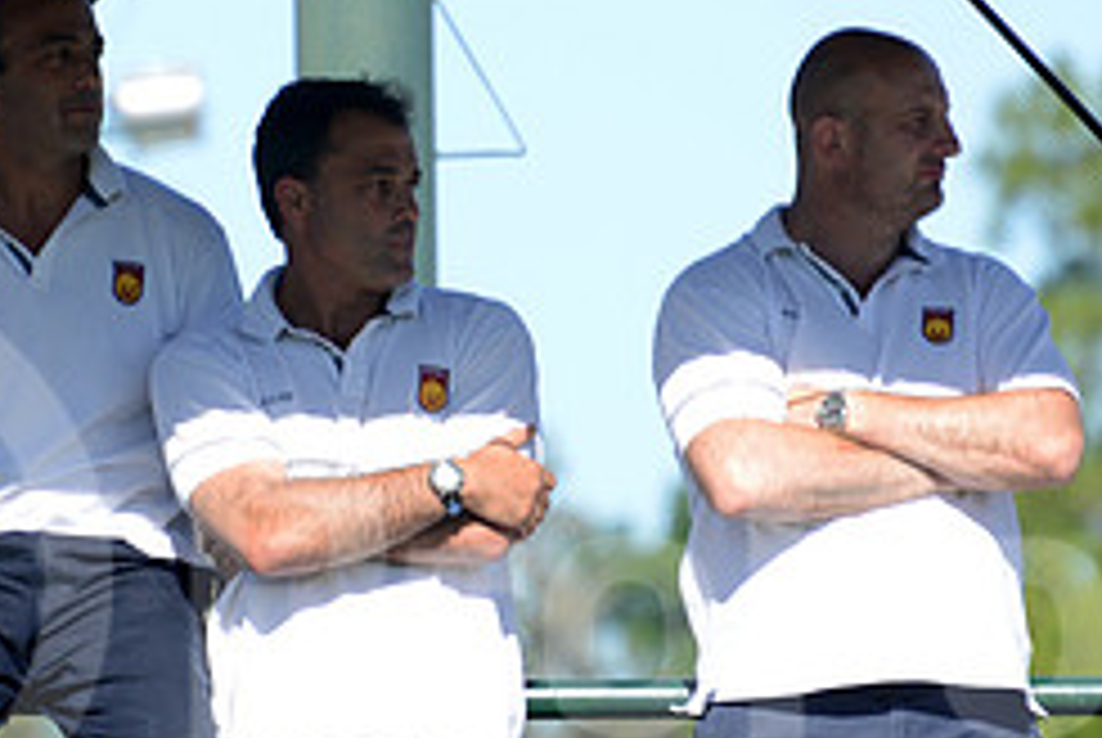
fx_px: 21760
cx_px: 553
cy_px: 587
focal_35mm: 710
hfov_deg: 2.9
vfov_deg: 1.9
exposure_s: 1/500
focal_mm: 300
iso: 250
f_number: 5.6
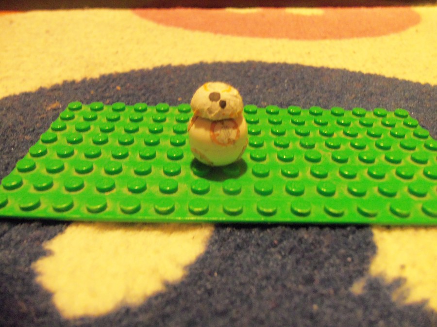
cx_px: 218
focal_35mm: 29
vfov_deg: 48.2
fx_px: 366
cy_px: 164
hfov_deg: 61.7
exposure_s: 1/2.5
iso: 400
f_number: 3.4
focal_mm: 5.2
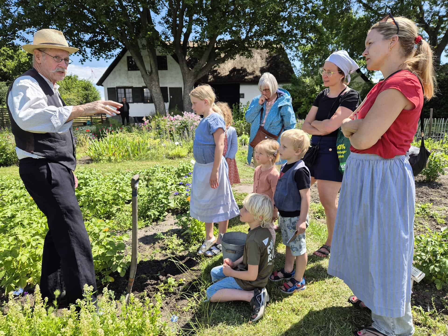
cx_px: 224
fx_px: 298
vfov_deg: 58.9
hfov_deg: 73.9
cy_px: 168
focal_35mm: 23
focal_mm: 5.4
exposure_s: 1/798
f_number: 1.8
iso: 25
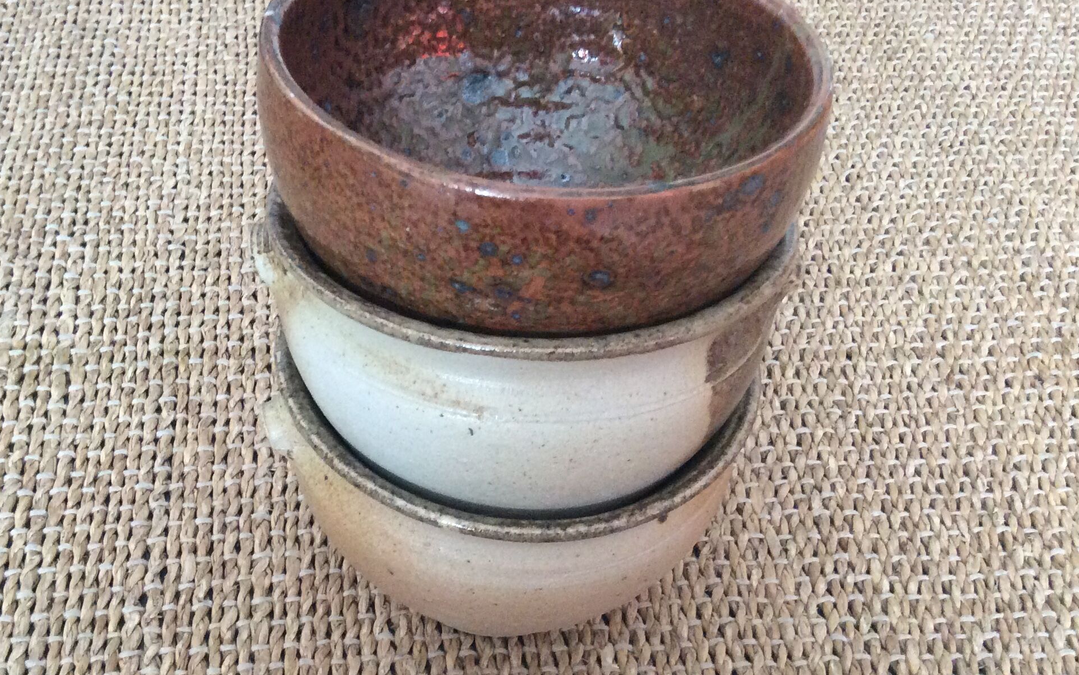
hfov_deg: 43.3
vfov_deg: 27.9
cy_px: 408
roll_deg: -1.6
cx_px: 450
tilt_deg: -44.8
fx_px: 1353
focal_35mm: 46
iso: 250
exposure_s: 1/25
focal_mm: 3.3
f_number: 2.4
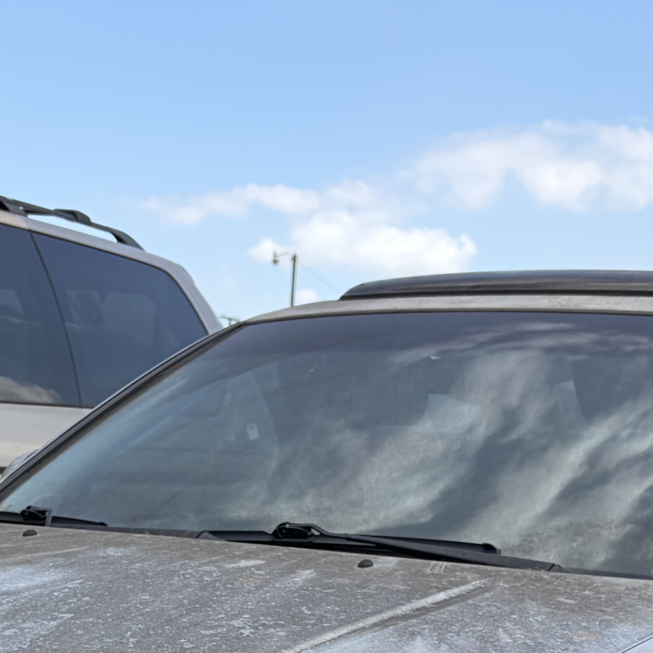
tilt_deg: -10.6
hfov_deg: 21.8
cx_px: 199
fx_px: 1686
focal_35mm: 79
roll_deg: -2.9
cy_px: 829
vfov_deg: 20.2
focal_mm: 5.96
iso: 50
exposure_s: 1/1667
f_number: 1.6
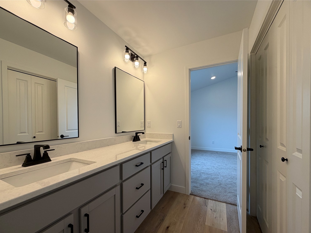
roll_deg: +0.5
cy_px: 125
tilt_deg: -1.4
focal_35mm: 15
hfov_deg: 98.2
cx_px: 155
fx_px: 135
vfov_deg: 81.6
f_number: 2.2
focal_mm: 2.22
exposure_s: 1/120
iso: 64
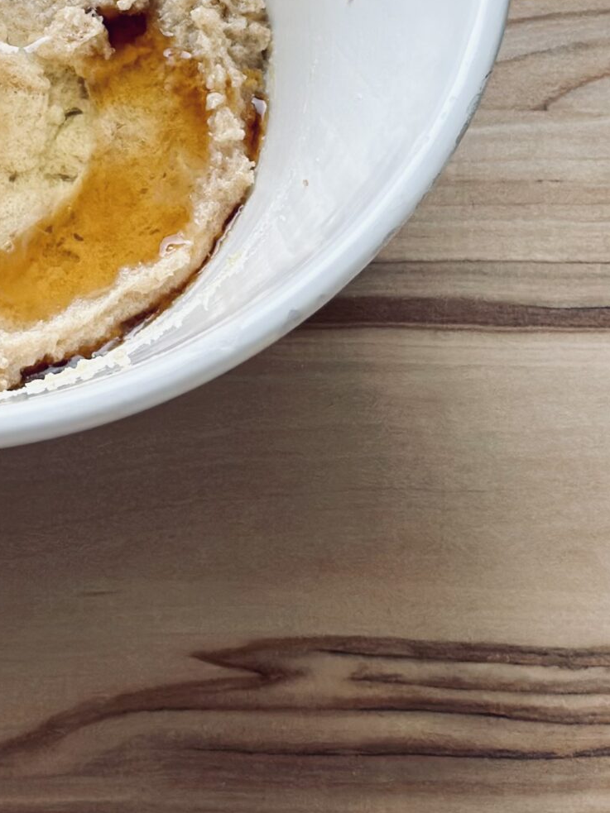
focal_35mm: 125
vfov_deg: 15.4
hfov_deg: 11.6
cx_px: -89
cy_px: -85
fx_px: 2938
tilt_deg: -59.9
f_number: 1.78
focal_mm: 6.86
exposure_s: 1/121
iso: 80
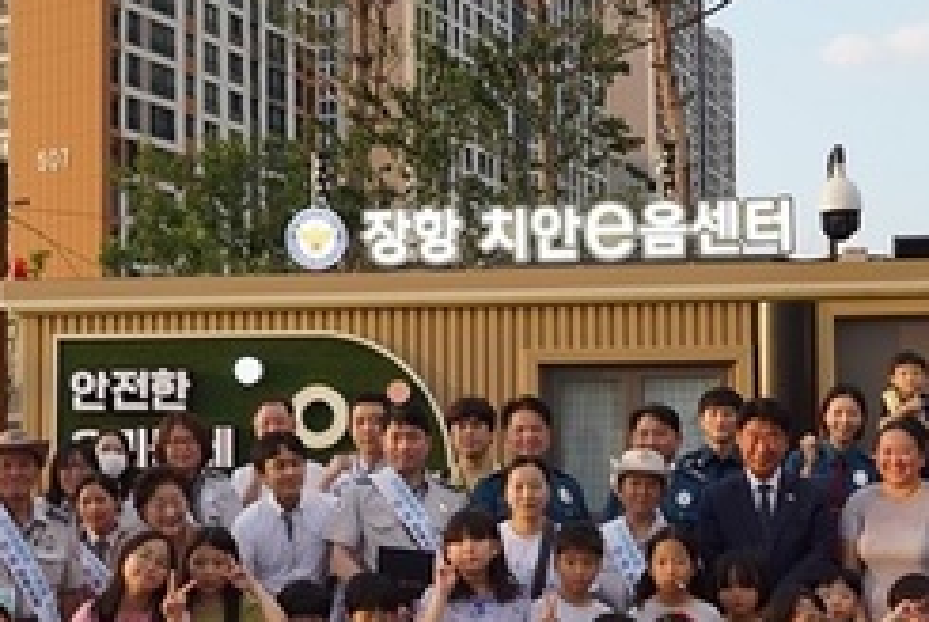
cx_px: 493
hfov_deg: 40.3
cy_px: 394
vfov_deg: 27.5
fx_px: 1266
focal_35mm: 49
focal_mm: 24
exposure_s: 1/160
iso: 100
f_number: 4.5
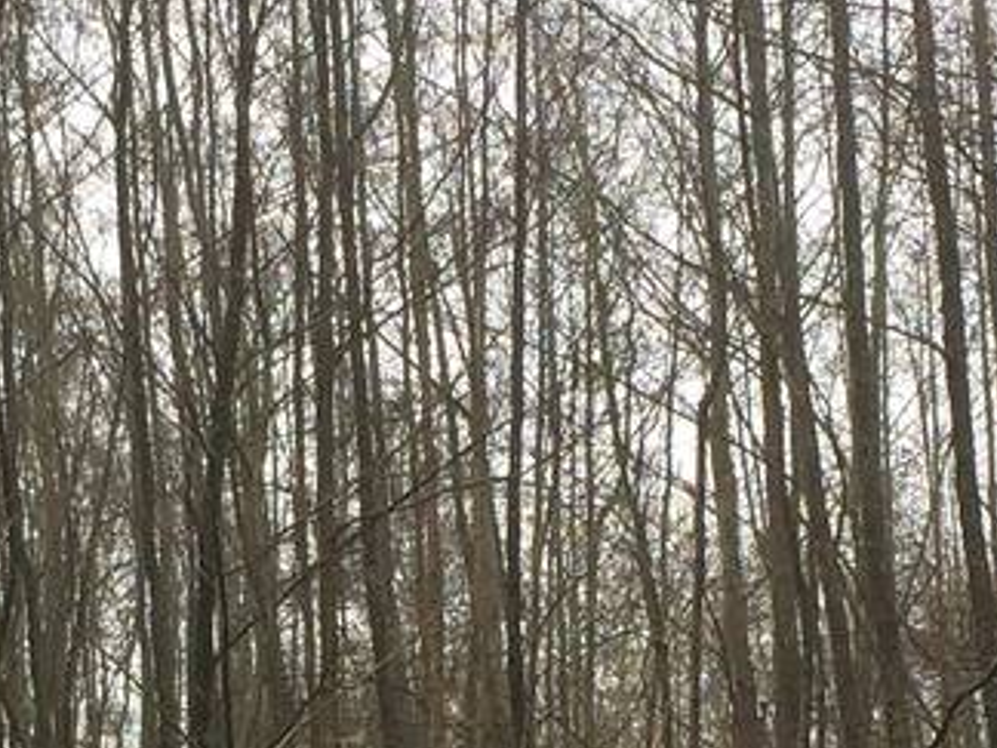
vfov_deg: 10.0
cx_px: 206
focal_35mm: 143
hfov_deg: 13.7
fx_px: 4119
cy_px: 1142
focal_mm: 4.15
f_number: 2.2
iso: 50
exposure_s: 1/100
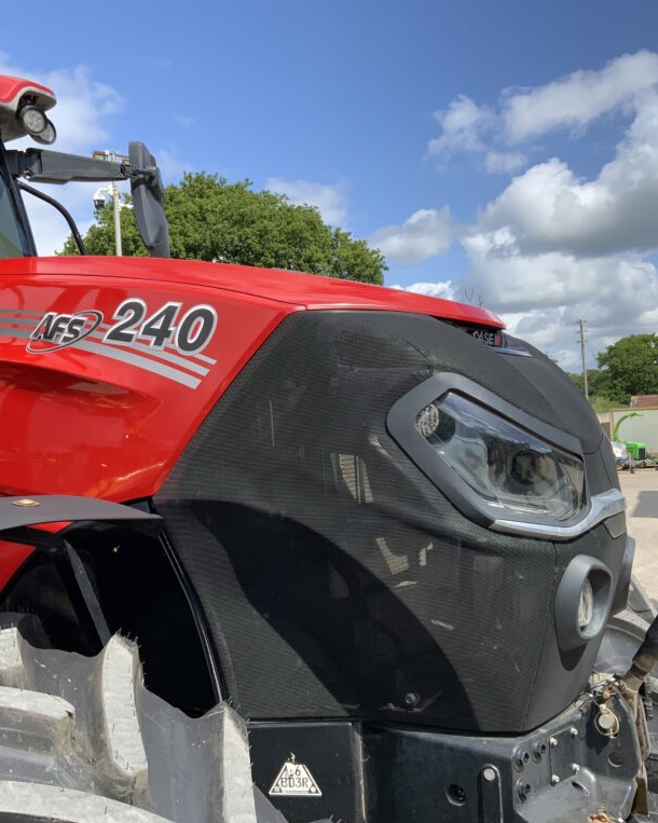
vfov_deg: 47.9
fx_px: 925
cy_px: 412
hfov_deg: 38.9
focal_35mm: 38
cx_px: 252
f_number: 1.8
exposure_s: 1/1577
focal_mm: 3
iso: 16
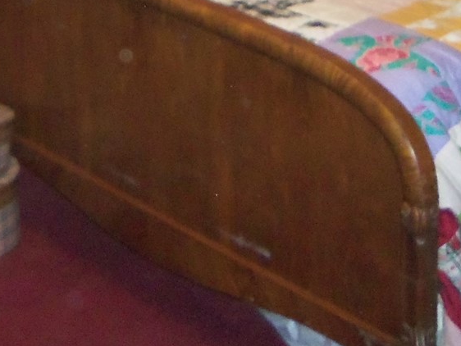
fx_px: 1359
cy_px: -151
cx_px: 122
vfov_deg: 13.8
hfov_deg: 19.1
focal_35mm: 102
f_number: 3.9
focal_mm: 5.1
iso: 400
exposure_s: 1/40
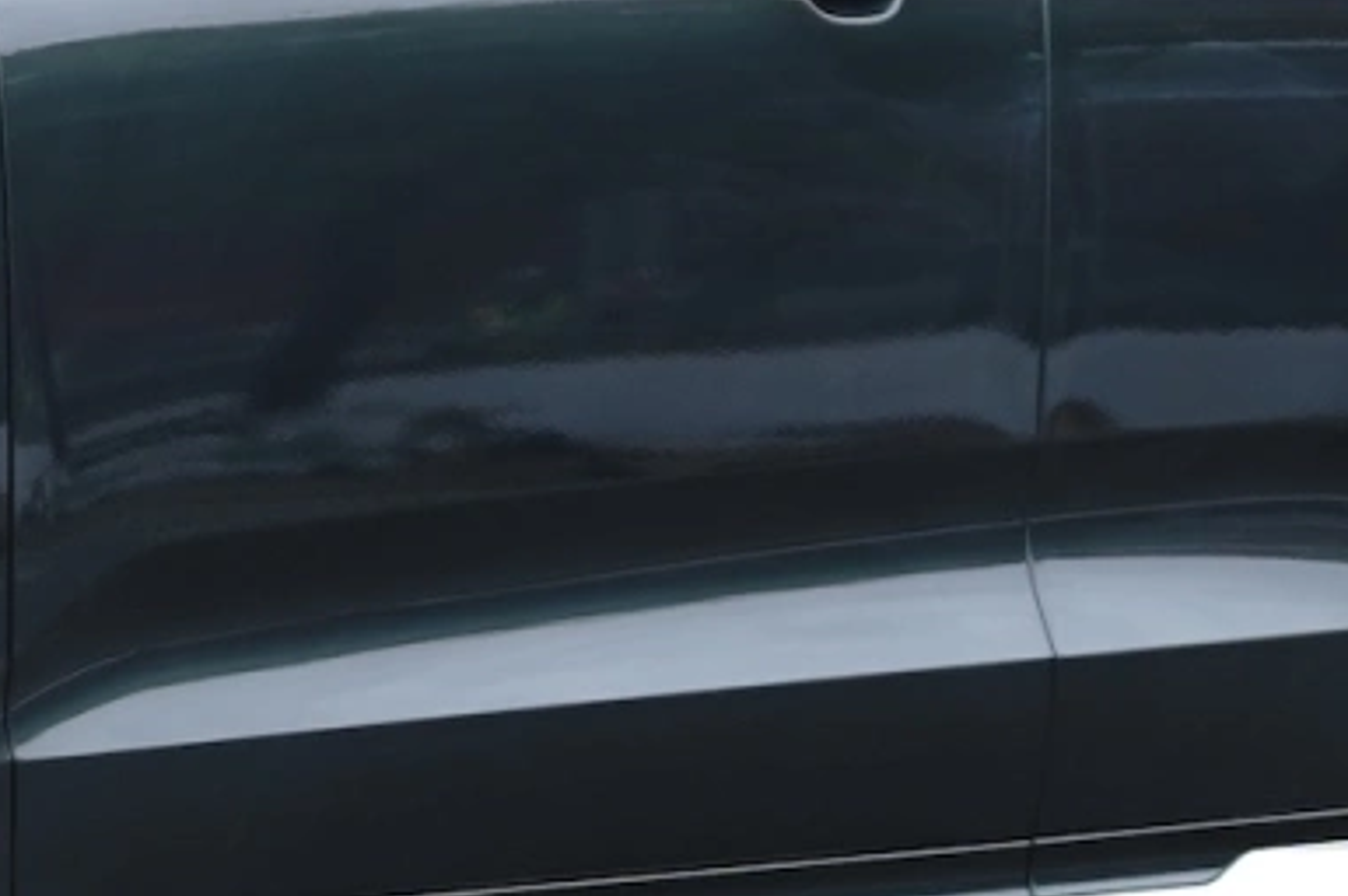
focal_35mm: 724
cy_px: -14
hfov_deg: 2.8
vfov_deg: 1.9
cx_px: -557
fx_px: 27086
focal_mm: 116
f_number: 4
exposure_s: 1/320
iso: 80
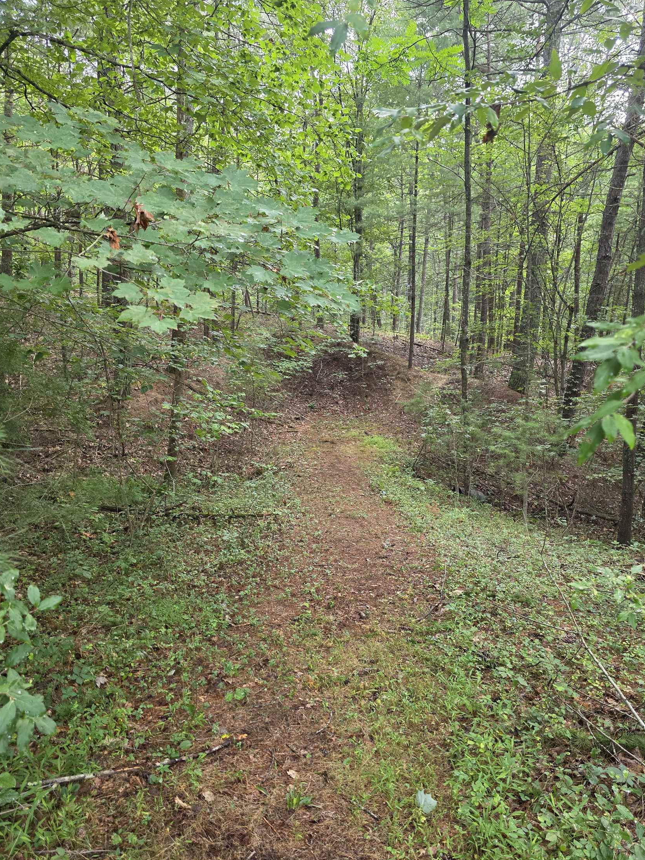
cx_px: 333
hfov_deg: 56.8
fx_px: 596
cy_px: 439
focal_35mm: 24
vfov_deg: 71.6
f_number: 1.7
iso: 200
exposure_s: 1/180
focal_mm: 6.3
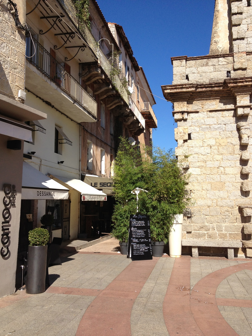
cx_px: 126
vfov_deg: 52.6
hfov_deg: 40.7
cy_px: 168
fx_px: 340
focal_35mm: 35
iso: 64
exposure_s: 1/1534
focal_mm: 4.28
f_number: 2.4
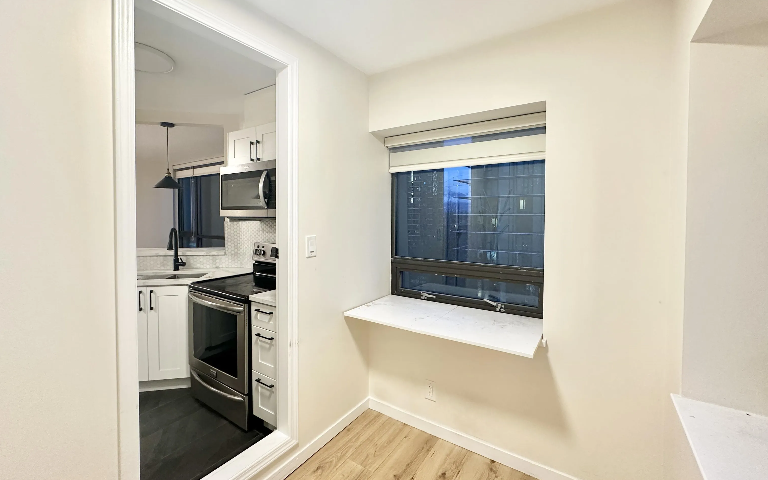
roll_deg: -0.2
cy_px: 207
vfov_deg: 74.4
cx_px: 382
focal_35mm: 15
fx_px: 314
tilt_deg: +1.2
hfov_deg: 101.5
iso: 160
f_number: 2.2
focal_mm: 2.22
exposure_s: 1/60
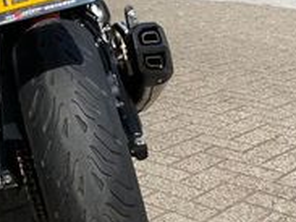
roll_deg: -0.6
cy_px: -5
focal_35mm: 91
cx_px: 60
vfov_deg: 15.9
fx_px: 778
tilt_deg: -6.5
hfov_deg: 21.3
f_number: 1.8
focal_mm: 4.25
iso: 32
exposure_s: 1/2890
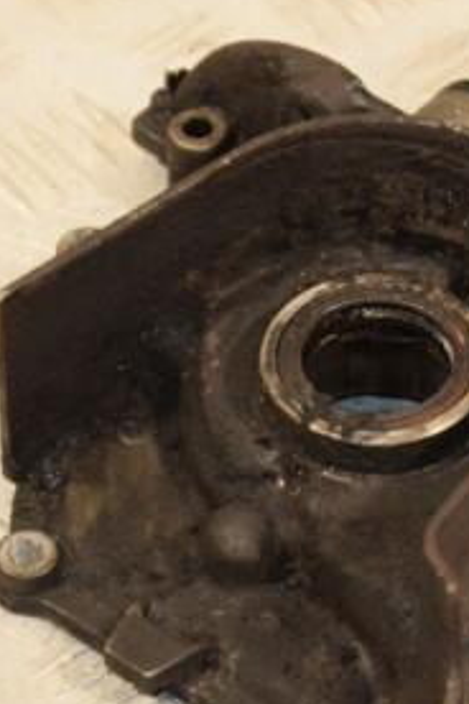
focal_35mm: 202
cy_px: 454
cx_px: 413
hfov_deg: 6.8
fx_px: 3947
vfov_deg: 10.2
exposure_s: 1/160
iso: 800
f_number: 5.3
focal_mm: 62
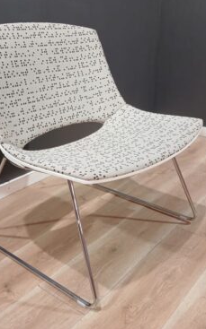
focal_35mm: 39
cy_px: 163
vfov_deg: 50.4
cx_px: 70
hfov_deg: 32.5
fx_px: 351
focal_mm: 4
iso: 250
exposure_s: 1/33.3
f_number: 1.8
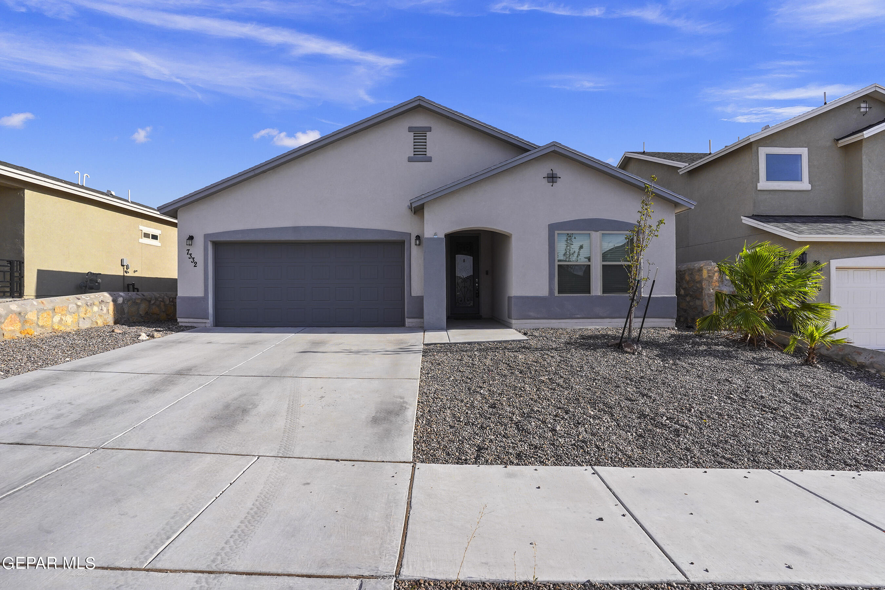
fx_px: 418
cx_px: 442
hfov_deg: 93.3
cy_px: 295
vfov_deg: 70.4
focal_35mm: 17
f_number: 8
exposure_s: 1/800
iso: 320
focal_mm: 17
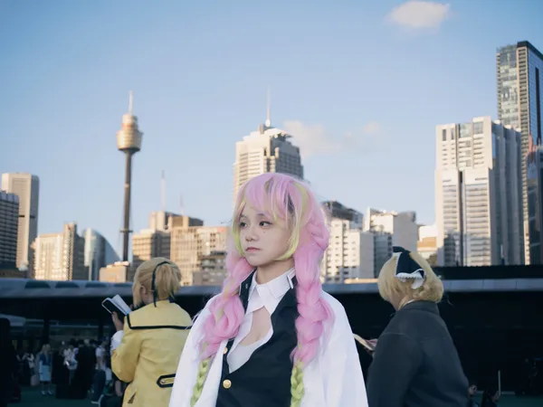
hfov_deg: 30.7
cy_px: 204
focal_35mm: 63
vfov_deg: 23.3
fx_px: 988
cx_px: 272
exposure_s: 1/125
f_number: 8
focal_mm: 80
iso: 250
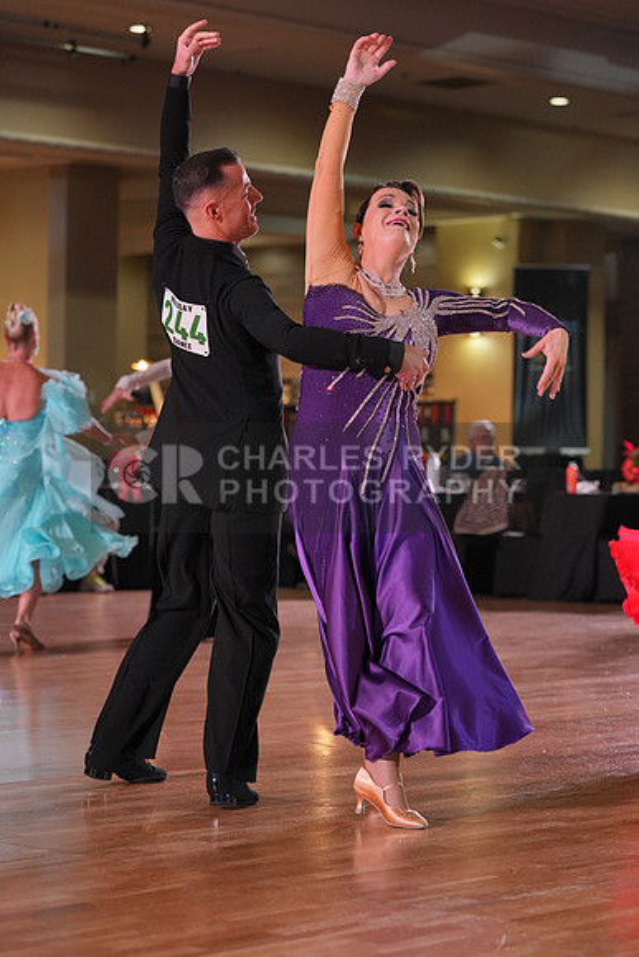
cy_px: 478
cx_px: 320
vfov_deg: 20.8
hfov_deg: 14.0
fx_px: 2607
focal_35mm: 98
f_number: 4
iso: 1600
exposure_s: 1/500
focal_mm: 98
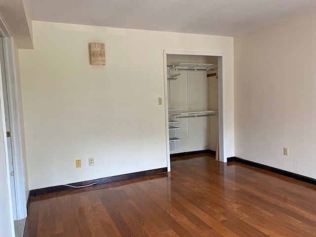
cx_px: 158
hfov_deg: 67.3
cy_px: 118
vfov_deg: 53.1
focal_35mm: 26
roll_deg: +1.0
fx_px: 237
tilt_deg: -3.9
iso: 125
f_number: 1.8
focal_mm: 4.25
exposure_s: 1/66
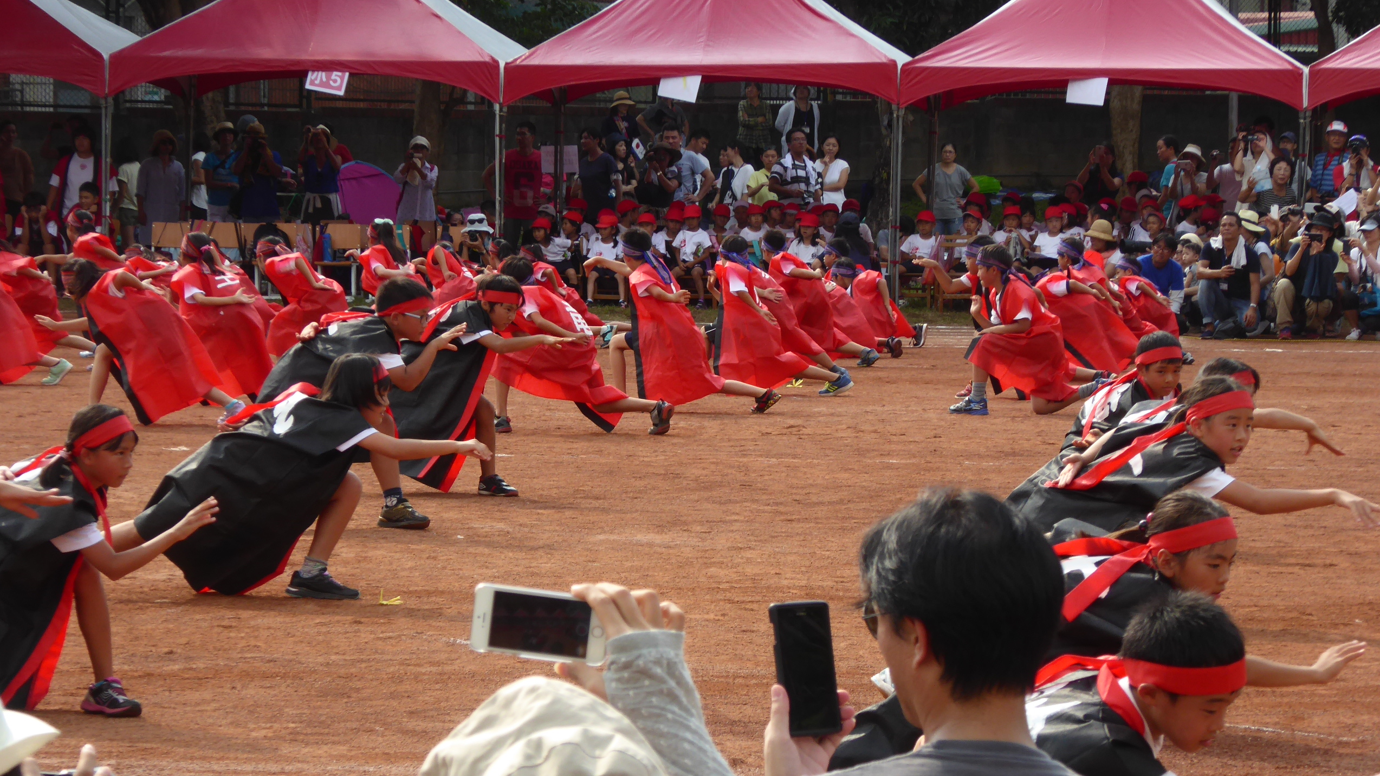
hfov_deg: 11.7
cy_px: 513
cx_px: 689
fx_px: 6732
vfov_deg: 6.6
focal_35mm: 184
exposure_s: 1/250
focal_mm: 27.1
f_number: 5.4
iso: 100
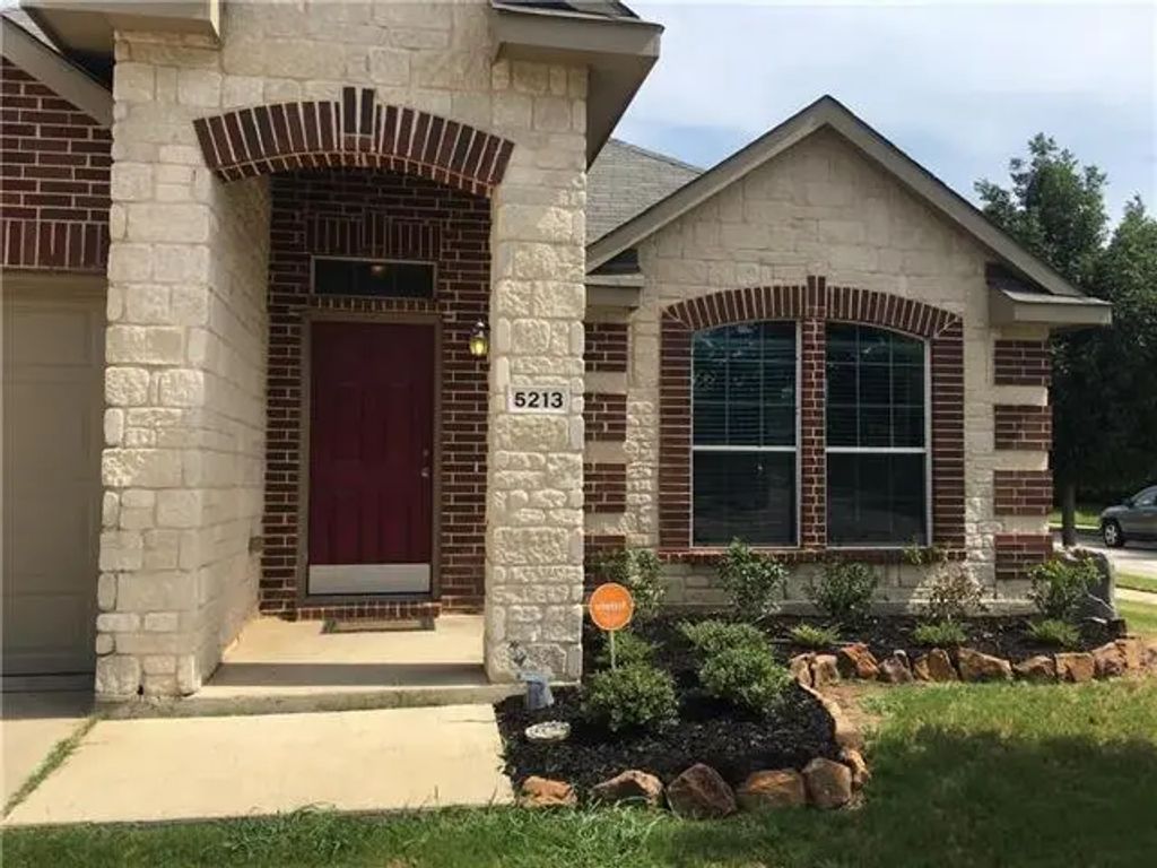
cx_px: 578
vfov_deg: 48.2
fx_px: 969
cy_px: 434
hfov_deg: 61.7
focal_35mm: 29
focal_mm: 4.15
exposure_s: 1/1326
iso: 25
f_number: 2.2
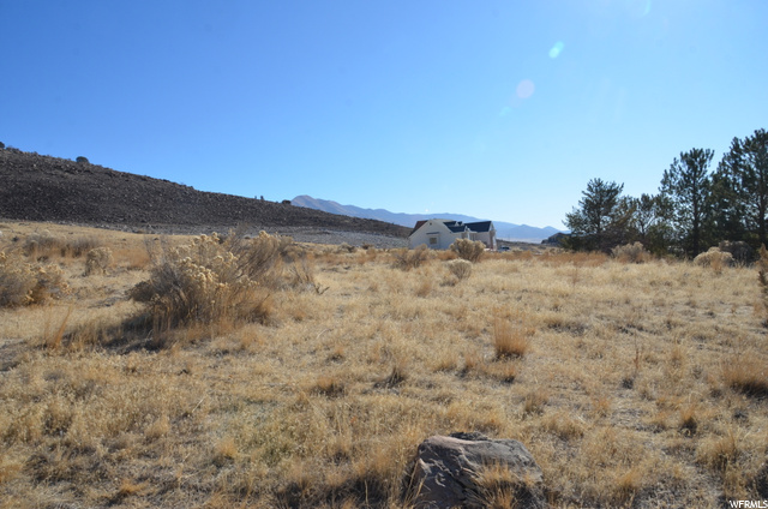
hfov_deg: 67.5
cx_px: 384
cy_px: 254
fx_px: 575
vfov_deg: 47.7
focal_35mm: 27
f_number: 11
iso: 400
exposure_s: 1/500
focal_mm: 18
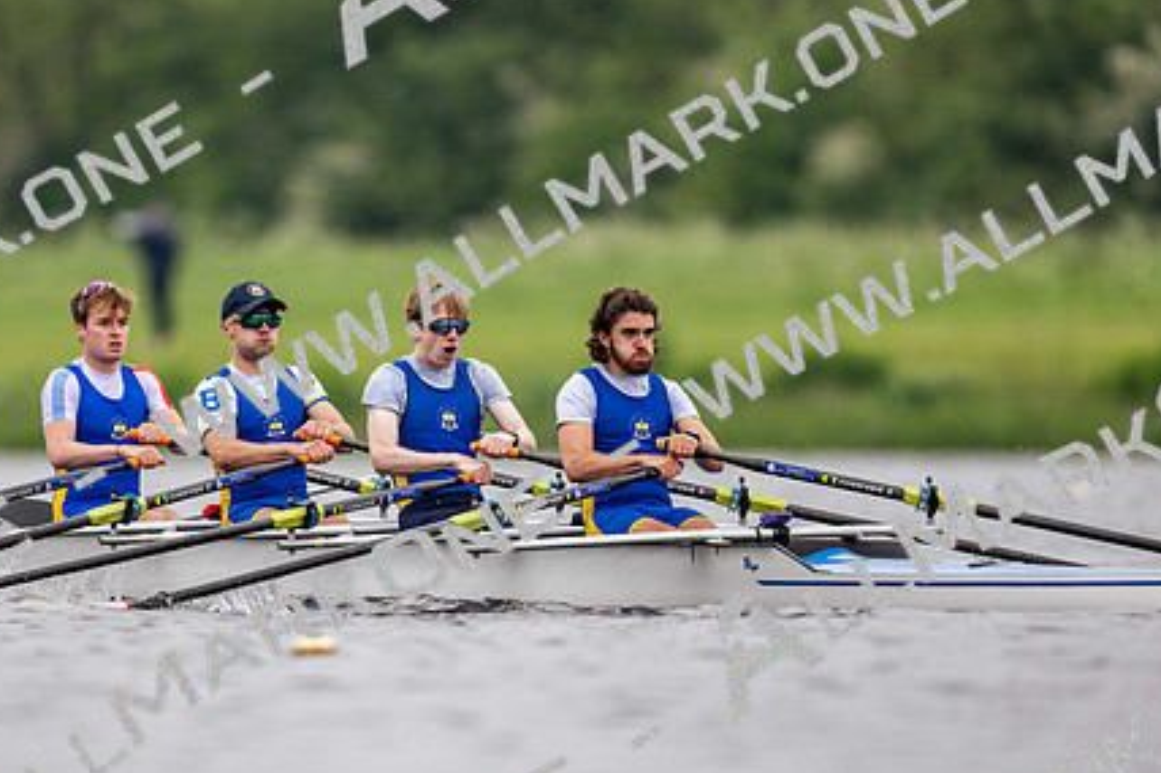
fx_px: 26240
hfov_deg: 2.5
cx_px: 486
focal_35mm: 814
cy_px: 465
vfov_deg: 1.7
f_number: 4
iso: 1250
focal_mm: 600
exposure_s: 1/2000
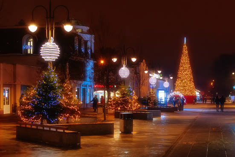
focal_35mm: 68
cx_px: 140
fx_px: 444
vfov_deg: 20.0
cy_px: 67
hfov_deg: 29.6
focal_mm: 35
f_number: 4.5
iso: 1250
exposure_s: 1/60
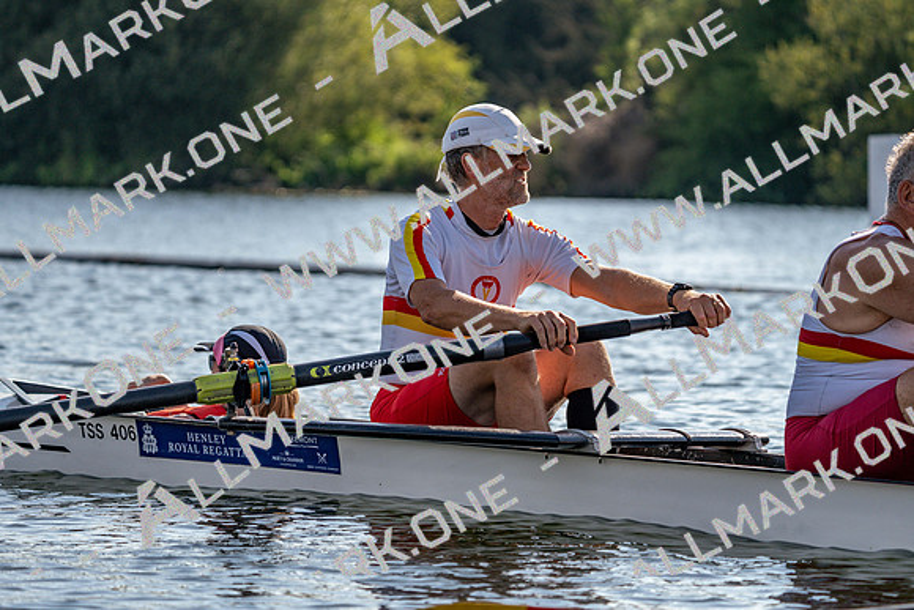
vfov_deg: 6.9
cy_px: 305
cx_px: 457
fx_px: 5079
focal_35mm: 200
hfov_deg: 10.3
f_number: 5.6
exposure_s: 1/1600
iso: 200
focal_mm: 200
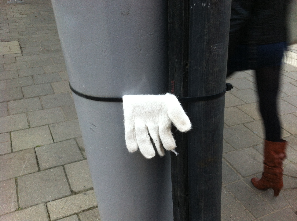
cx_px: 148
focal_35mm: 35
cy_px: 110
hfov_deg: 52.7
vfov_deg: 40.6
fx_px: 300
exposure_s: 1/40
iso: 80
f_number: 2.8
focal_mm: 3.85
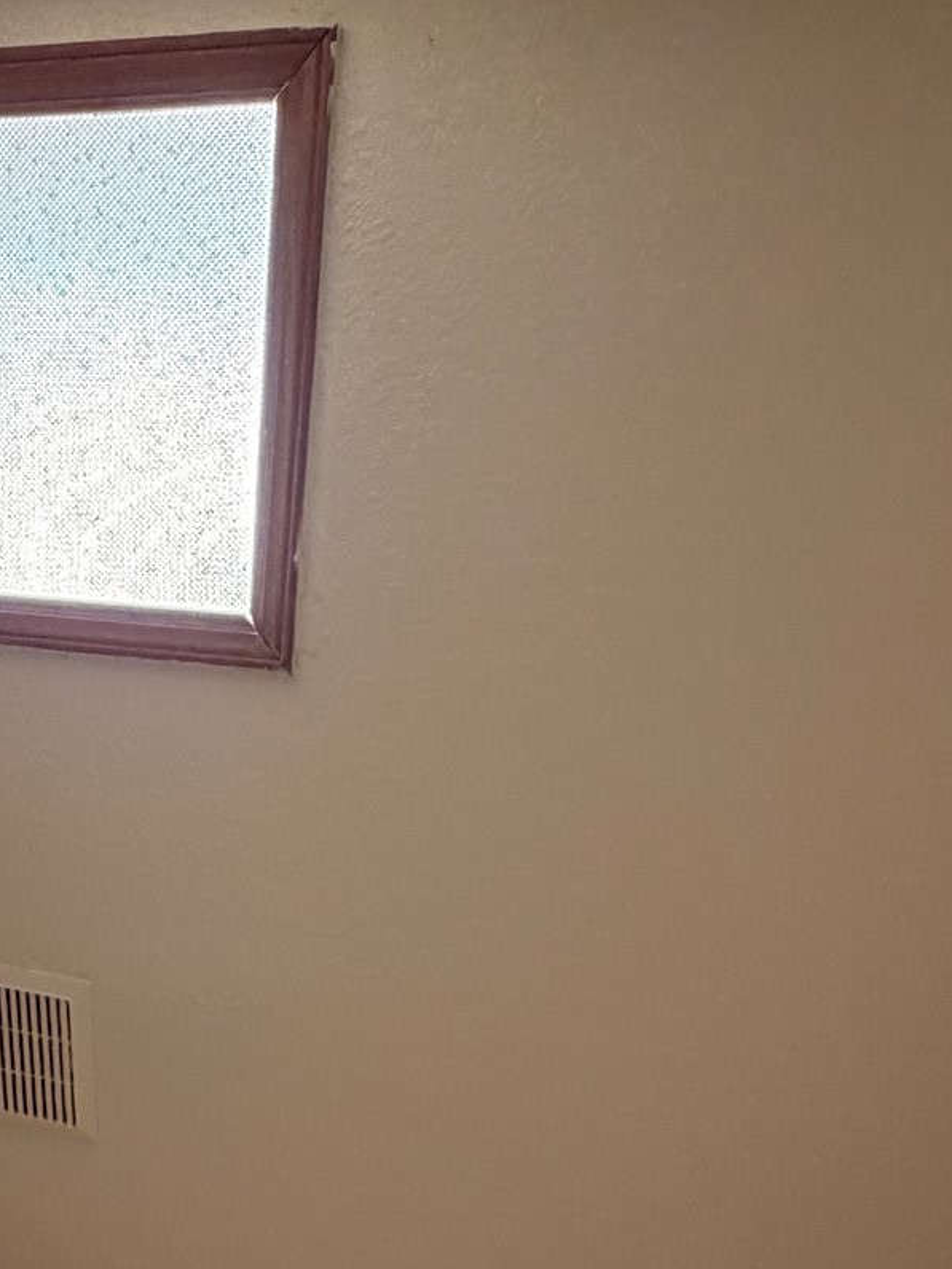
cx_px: 201
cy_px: 941
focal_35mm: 36
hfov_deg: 38.3
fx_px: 1320
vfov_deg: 49.5
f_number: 2.2
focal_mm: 2.22
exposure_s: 1/121
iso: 320
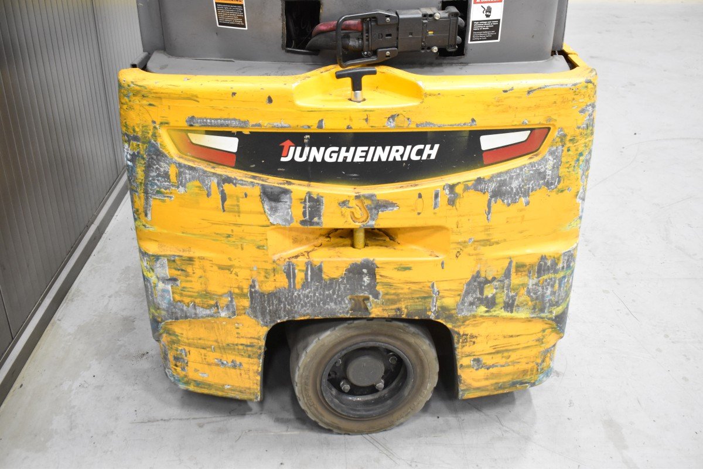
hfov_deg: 51.3
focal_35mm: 38
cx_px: 352
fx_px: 732
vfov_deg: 35.5
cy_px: 234
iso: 1600
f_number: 4.5
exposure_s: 1/30
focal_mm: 25
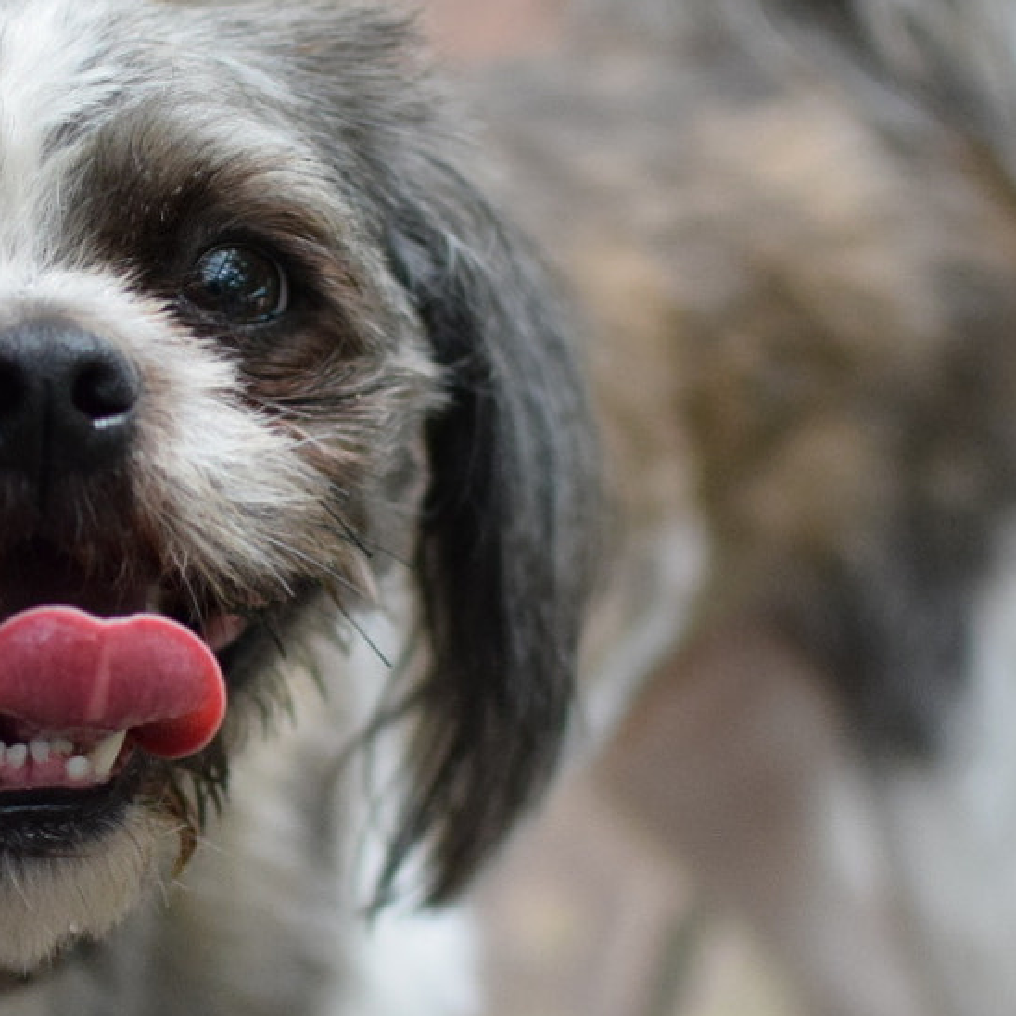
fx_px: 4325
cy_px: 644
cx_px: 336
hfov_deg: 13.4
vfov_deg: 13.4
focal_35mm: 130
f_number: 1.8
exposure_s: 1/4000
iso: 2000
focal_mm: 35
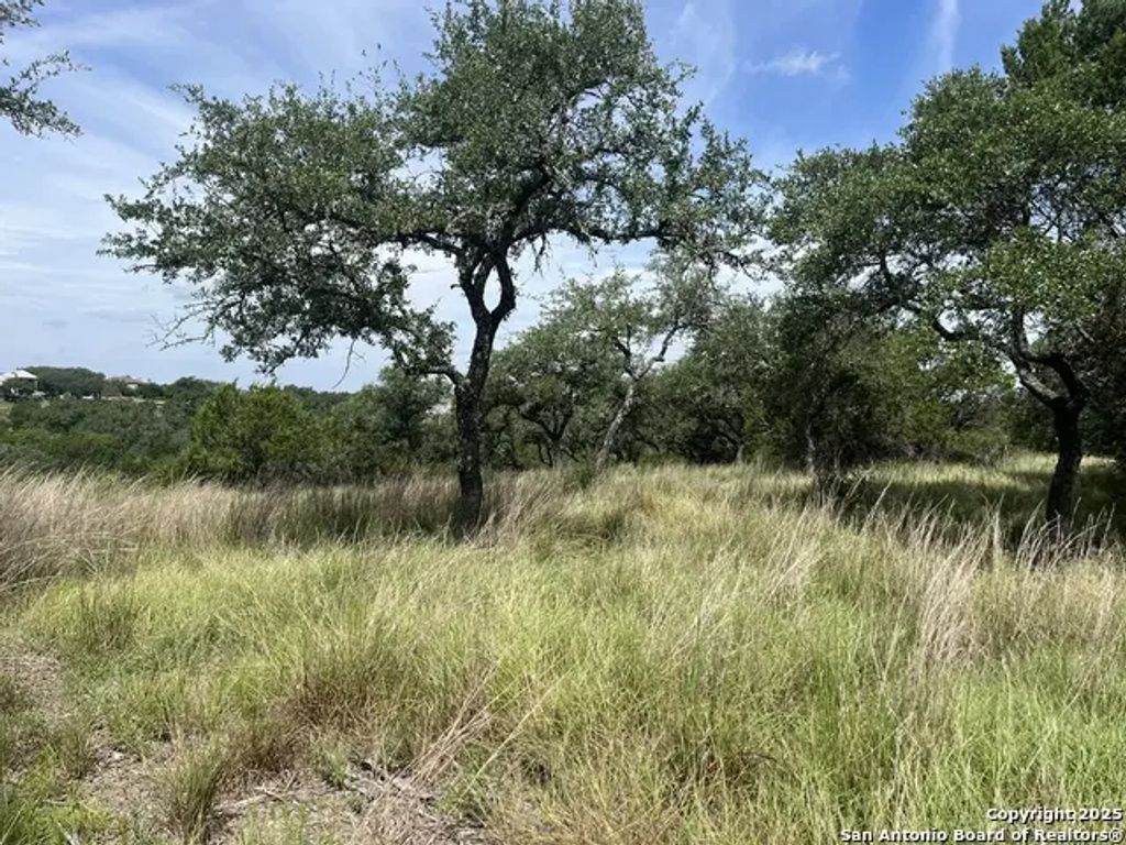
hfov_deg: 67.3
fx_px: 846
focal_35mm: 26
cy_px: 422
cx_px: 563
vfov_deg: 53.1
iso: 50
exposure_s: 1/3049
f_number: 1.6
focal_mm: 5.1
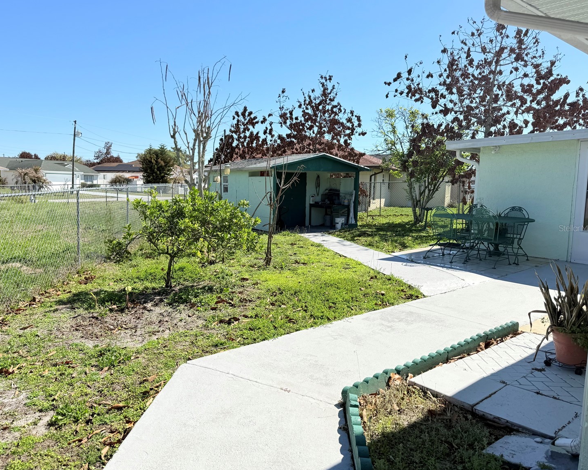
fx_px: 452
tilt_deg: -4.3
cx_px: 271
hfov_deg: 65.9
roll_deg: +0.2
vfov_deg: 54.9
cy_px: 228
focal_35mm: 26
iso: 80
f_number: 1.78
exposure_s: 1/3425
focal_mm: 6.76
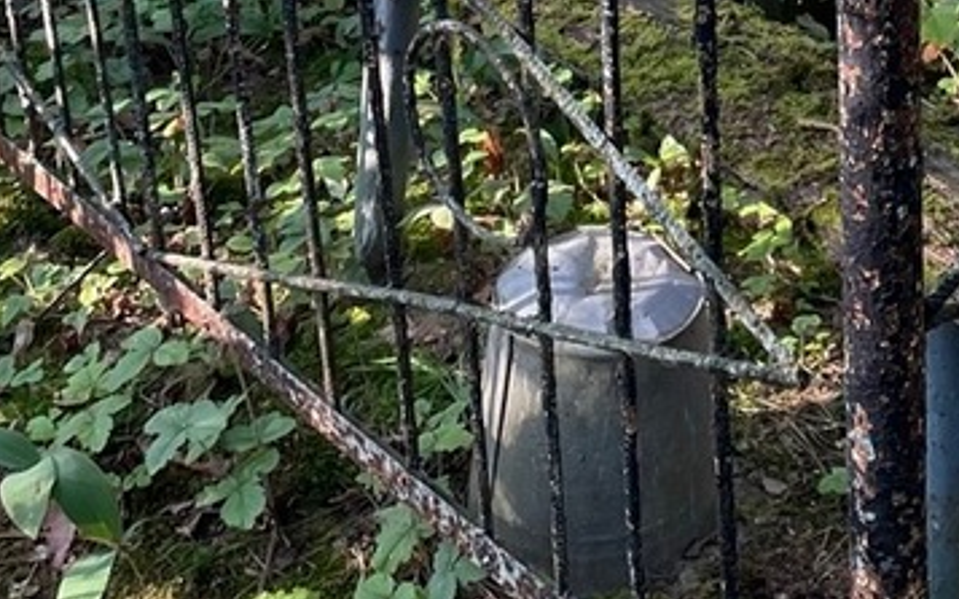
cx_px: 766
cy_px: -279
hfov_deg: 25.7
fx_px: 2064
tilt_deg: -8.8
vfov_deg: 15.3
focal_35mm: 79
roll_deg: +3.0
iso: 100
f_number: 1.6
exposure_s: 1/121
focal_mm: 4.2
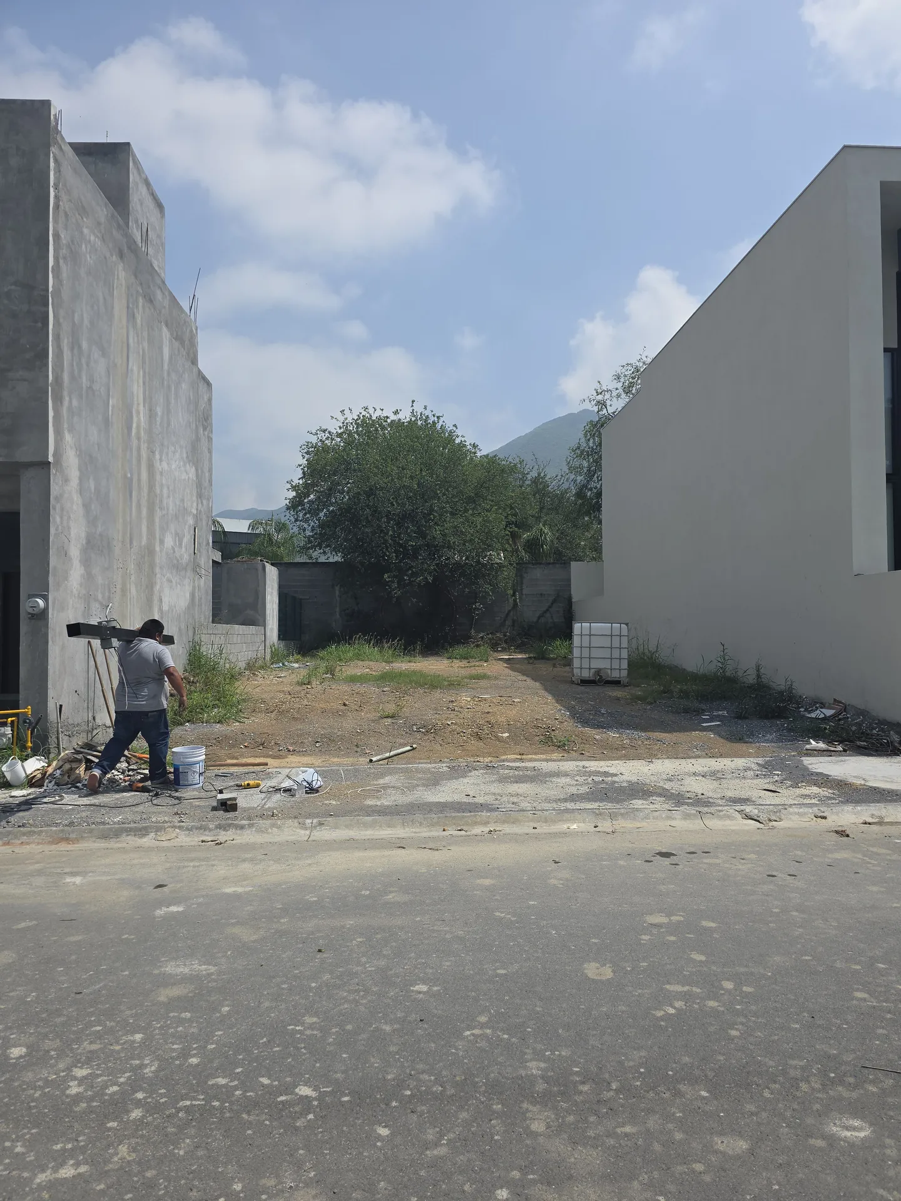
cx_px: 450
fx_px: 798
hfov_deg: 58.9
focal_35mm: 23
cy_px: 600
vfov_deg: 73.9
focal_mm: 6.3
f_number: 1.7
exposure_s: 1/1307
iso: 12
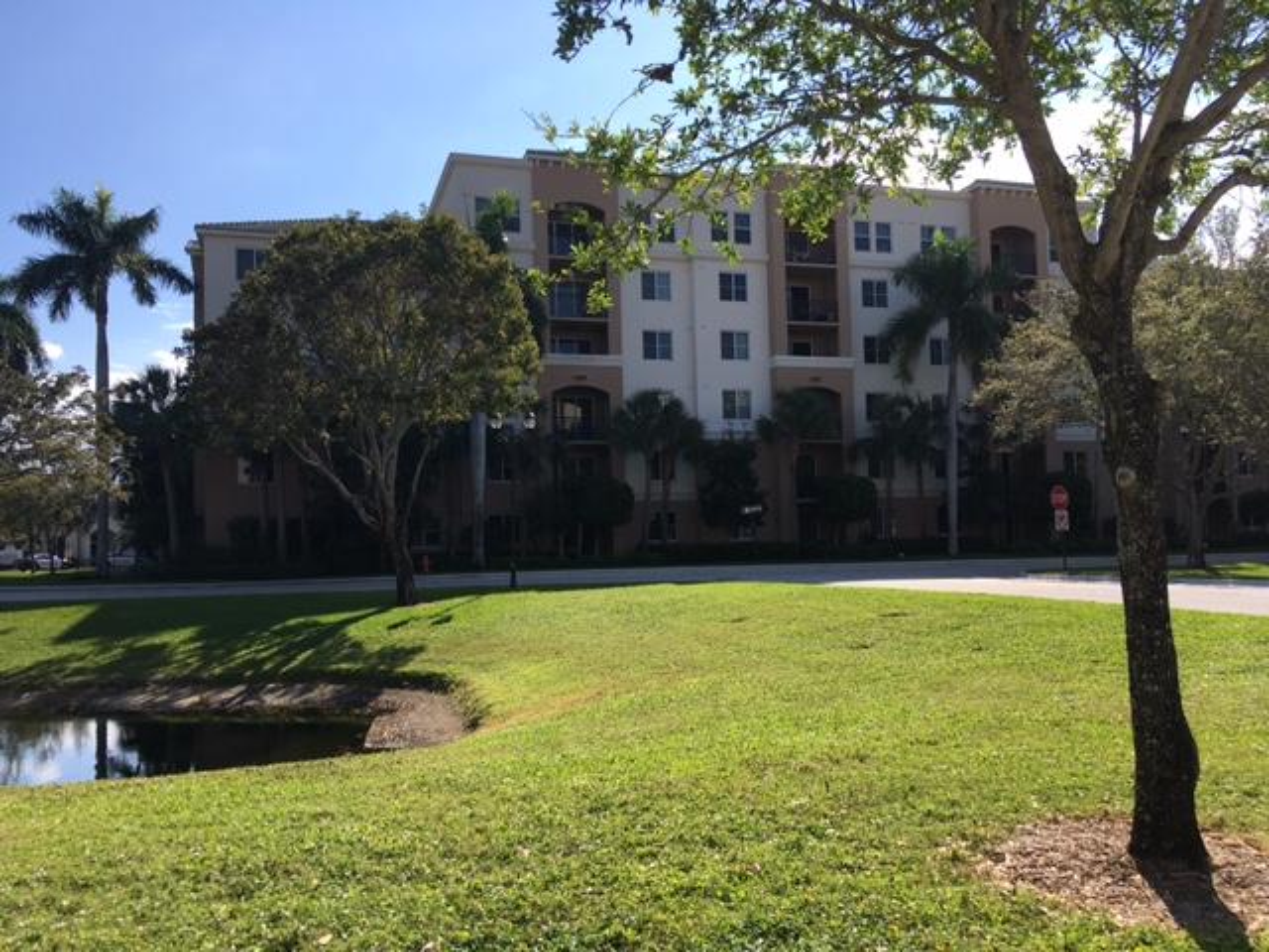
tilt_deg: +3.8
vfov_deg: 48.2
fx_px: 1063
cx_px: 634
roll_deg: +0.7
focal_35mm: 29
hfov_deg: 61.7
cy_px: 476
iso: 25
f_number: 2.2
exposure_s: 1/1425
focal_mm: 4.15
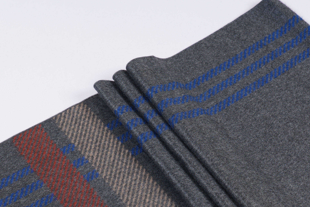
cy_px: 223
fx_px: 706
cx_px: 144
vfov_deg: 16.2
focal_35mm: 82
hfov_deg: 24.8
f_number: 8
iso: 100
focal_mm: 33
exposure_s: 1/125
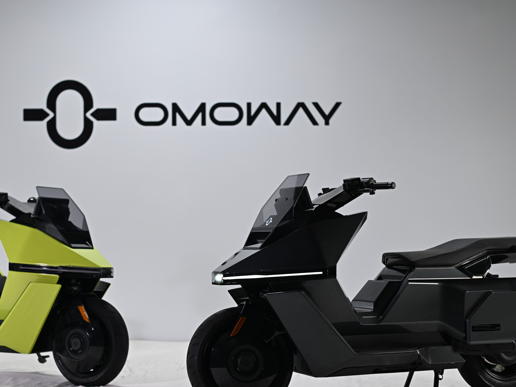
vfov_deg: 21.9
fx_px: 999
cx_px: 216
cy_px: 231
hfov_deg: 28.9
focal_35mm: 67
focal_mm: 50
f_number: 2.2
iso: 100
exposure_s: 1/160
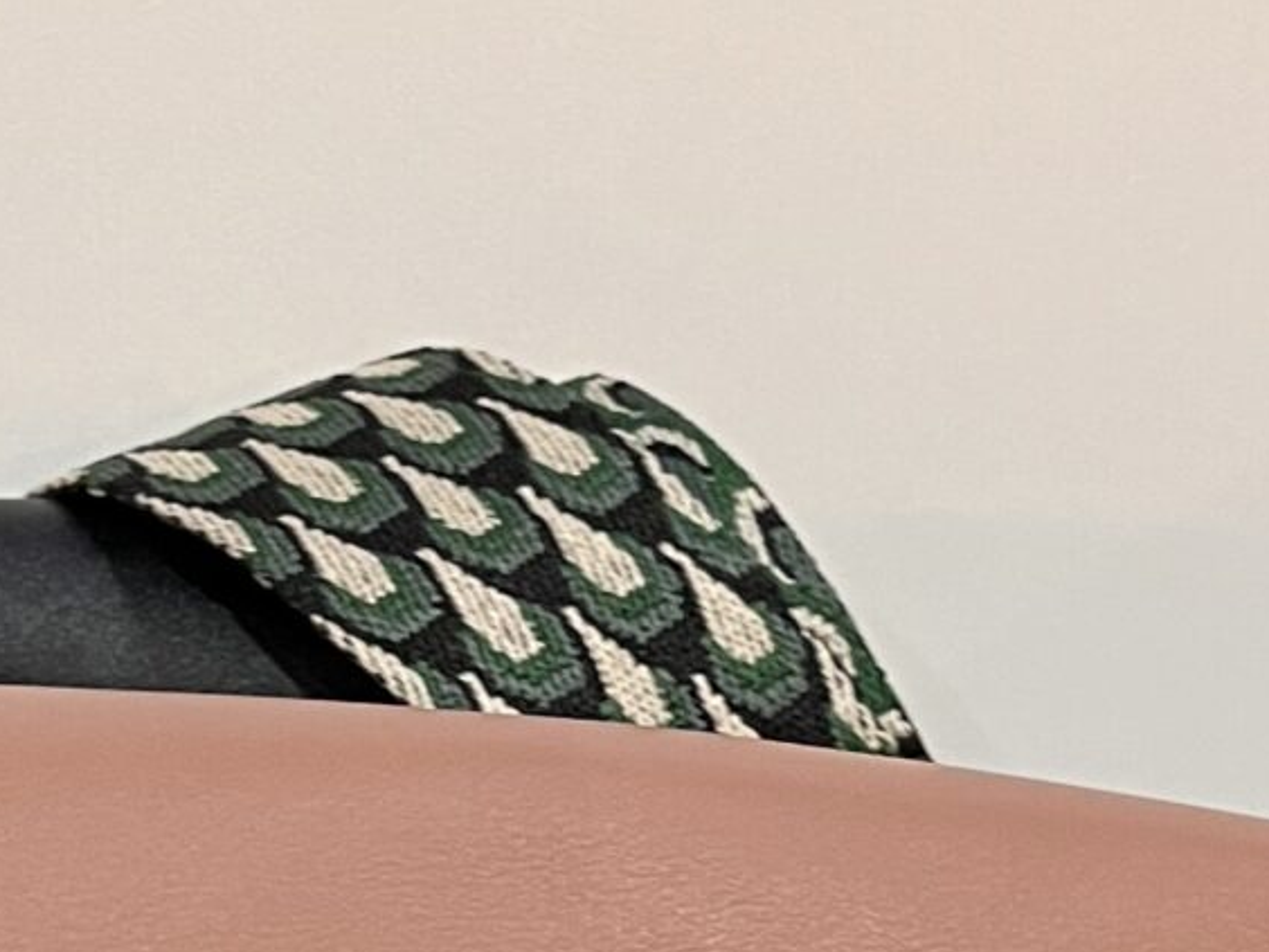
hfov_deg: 16.7
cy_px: 1004
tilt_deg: -9.7
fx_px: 4326
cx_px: 454
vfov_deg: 12.4
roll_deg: +1.3
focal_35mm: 118
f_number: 1.6
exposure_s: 1/60
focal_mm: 5.1
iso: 250
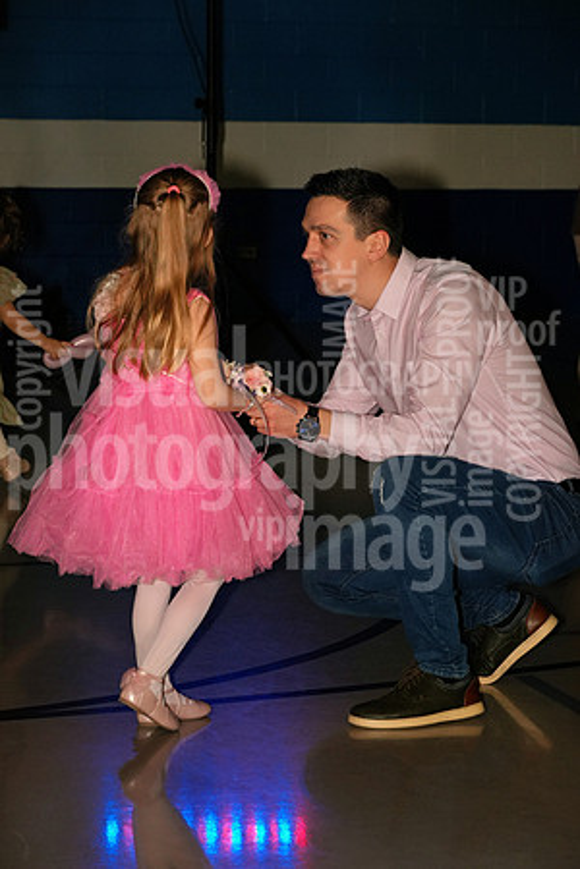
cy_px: 434
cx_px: 290
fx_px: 2501
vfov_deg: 19.7
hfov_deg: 13.2
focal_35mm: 104
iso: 800
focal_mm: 69
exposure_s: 1/200
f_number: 5.6
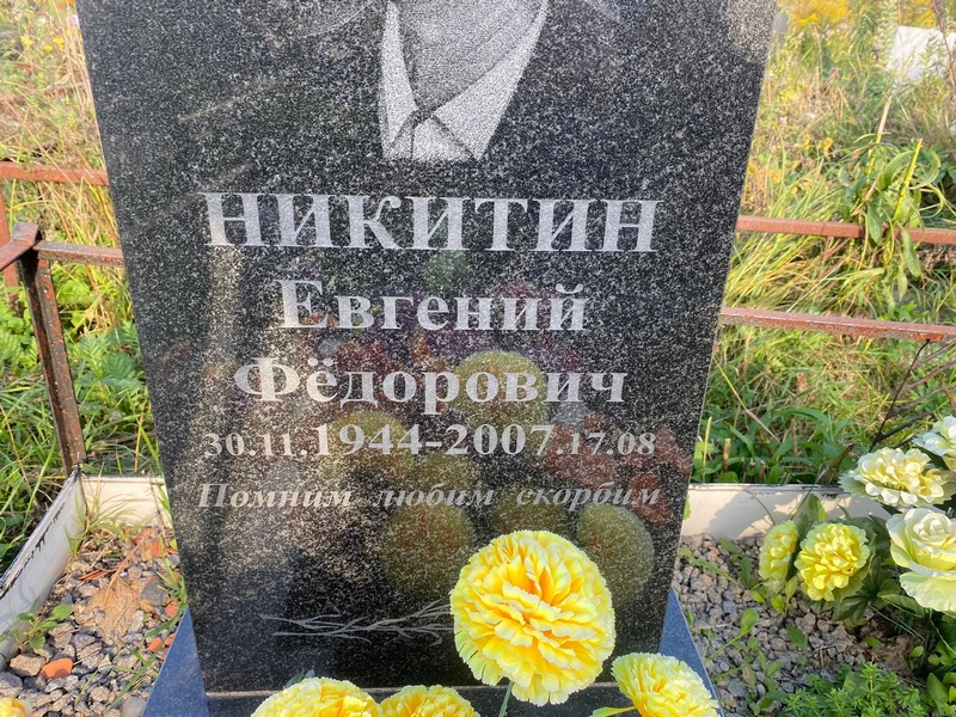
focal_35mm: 26
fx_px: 718
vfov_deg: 53.1
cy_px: 358
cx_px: 478
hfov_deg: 67.3
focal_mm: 4.25
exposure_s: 1/181
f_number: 1.8
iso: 32
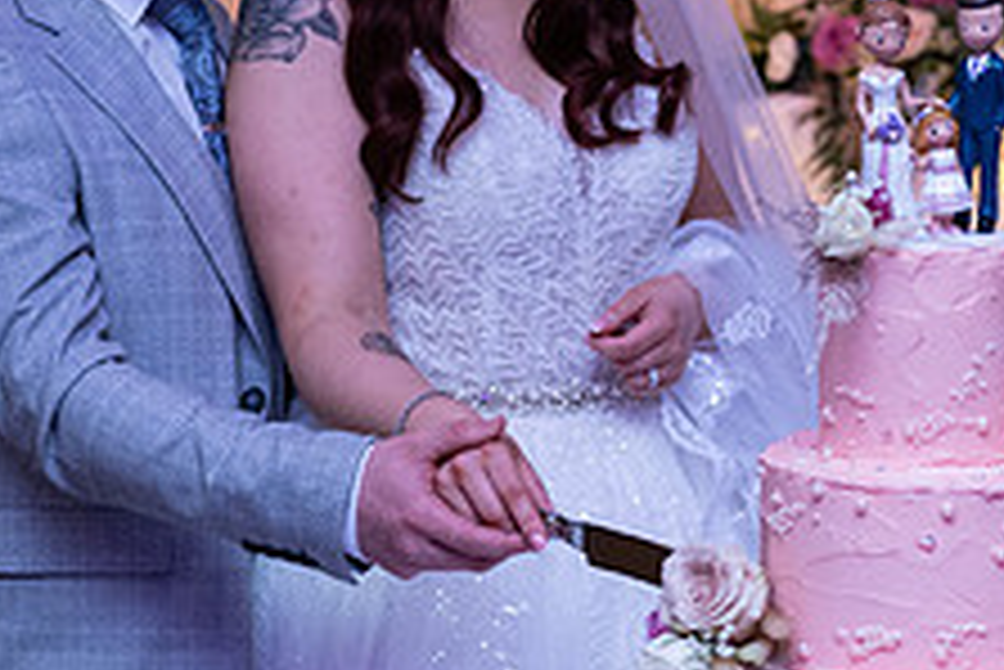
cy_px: 263
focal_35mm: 143
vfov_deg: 9.6
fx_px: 3991
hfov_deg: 14.3
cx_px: 815
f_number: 3.5
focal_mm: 55
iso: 800
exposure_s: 1/160
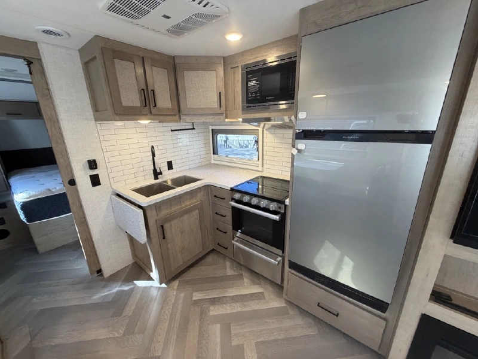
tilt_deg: -14.6
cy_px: 180
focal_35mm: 14
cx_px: 239
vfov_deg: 85.7
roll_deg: +1.0
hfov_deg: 102.1
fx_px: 193
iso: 320
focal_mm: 2.22
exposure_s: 1/105
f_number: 2.2
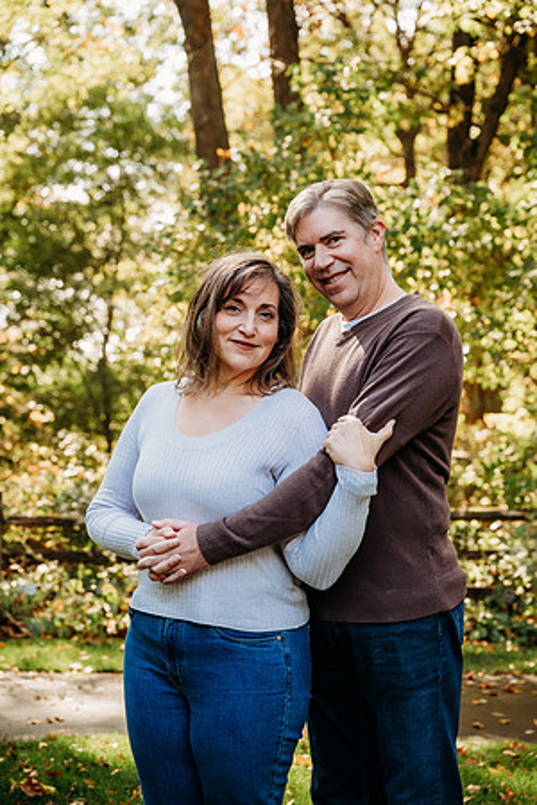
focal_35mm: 66
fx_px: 1477
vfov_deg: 30.5
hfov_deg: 20.6
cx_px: 268
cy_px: 402
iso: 400
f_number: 4.5
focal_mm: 66
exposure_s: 1/250
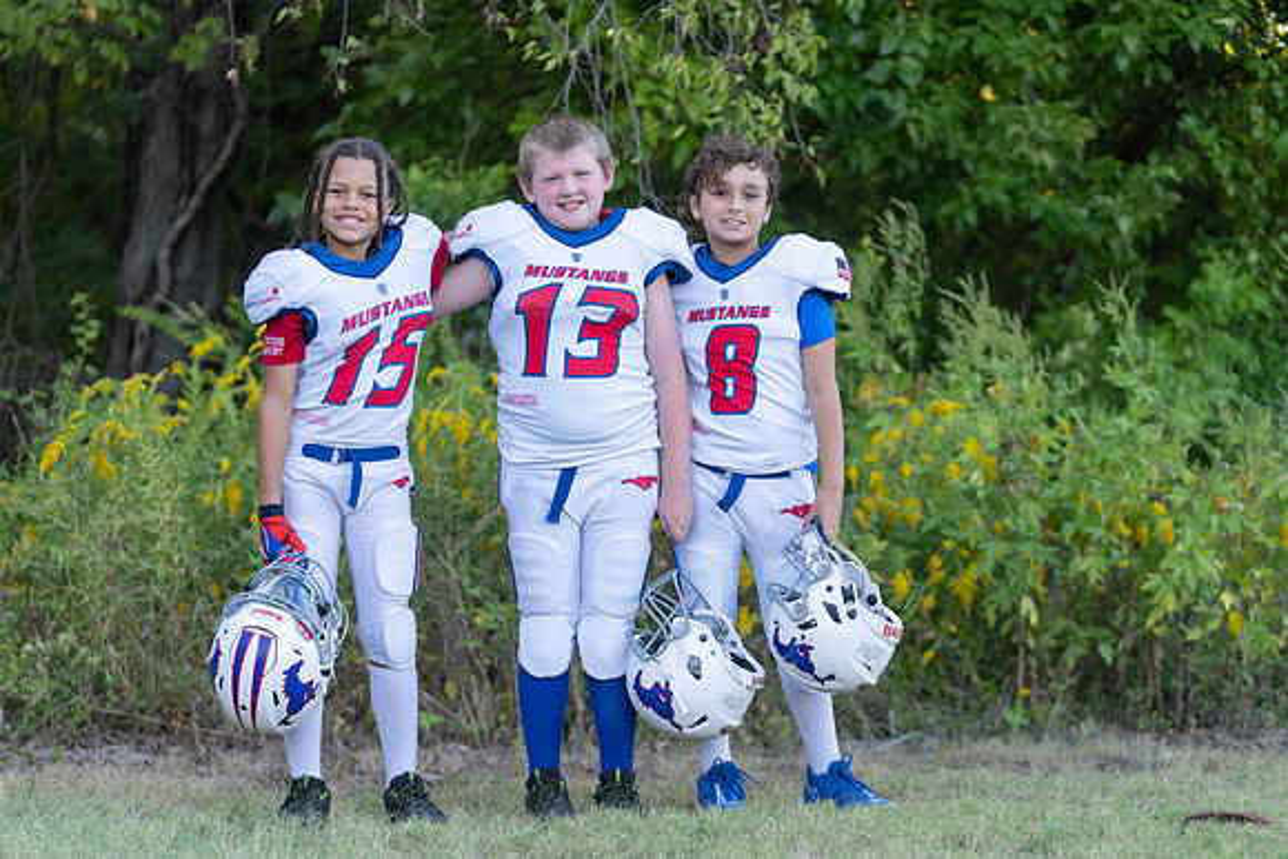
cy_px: 430
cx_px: 644
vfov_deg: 13.4
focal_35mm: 102
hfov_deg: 20.0
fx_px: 3650
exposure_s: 1/320
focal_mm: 102
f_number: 2.8
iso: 250
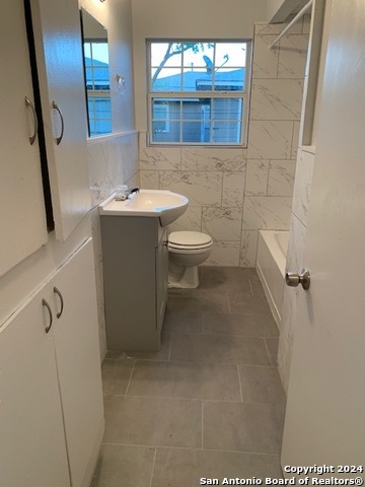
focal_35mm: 26
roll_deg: -0.7
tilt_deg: -16.8
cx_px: 182
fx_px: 366
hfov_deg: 53.1
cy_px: 244
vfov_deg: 67.3
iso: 80
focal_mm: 4.25
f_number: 1.8
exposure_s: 1/60
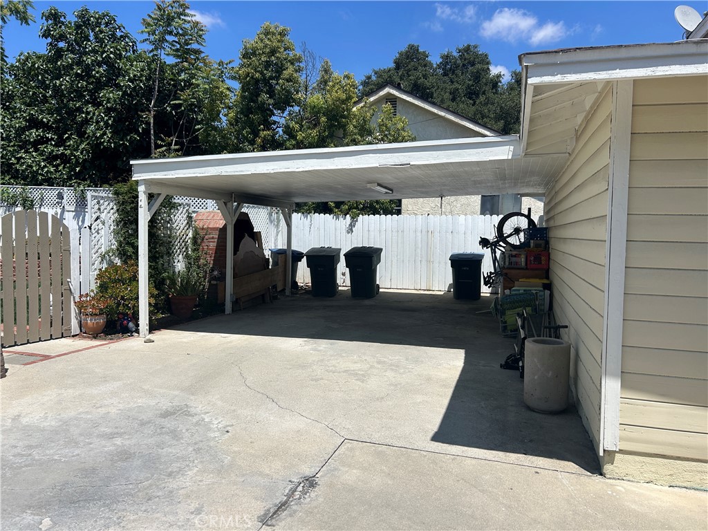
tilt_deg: -2.1
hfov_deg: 67.3
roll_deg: -0.3
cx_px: 354
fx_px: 532
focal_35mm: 26
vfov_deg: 53.1
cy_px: 266
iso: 50
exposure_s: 1/5587
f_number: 1.5
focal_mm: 5.7
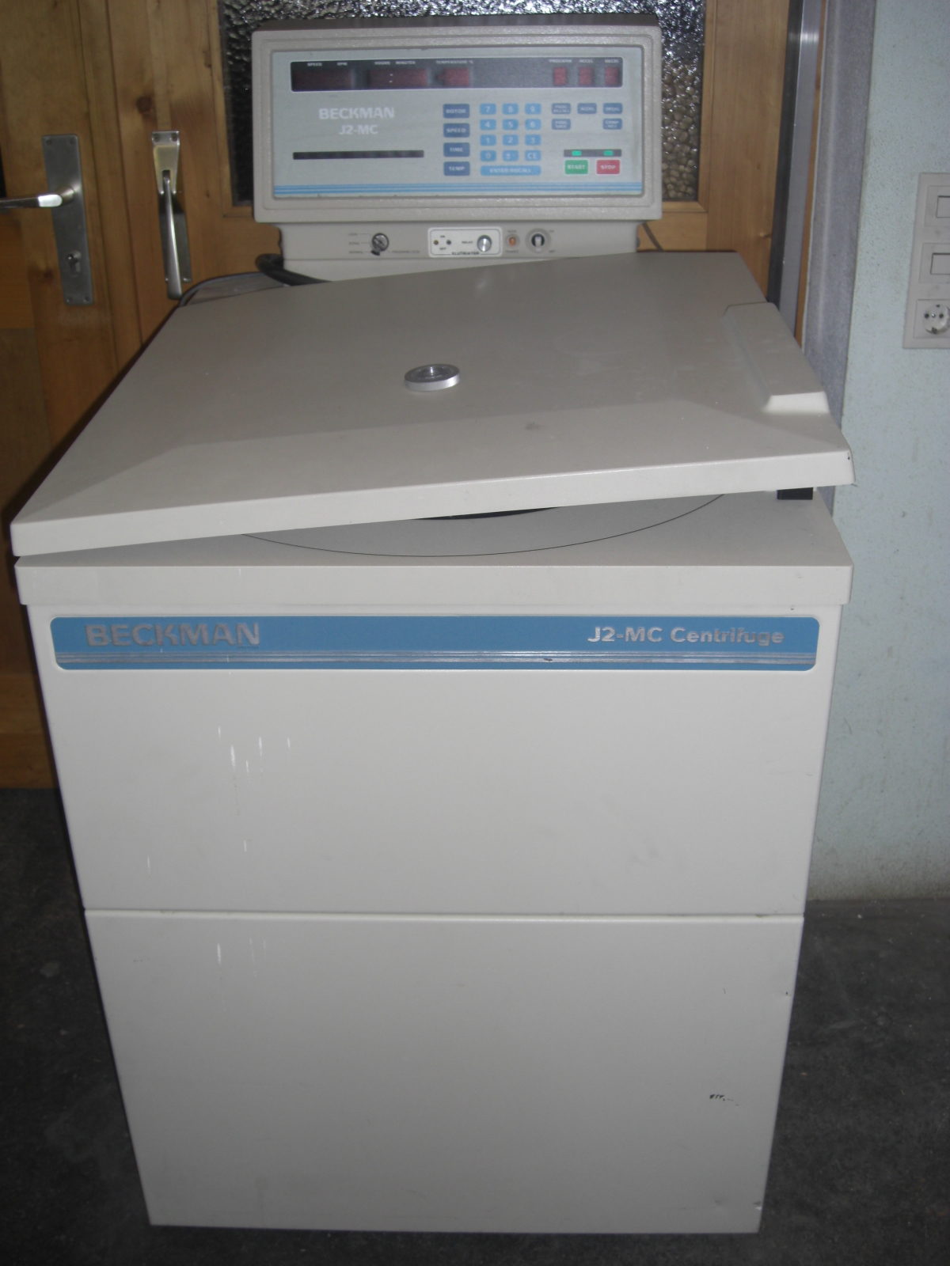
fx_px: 1390
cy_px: 633
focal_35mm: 38
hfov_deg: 37.7
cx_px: 475
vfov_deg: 49.0
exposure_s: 1/60
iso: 100
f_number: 2.8
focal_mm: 7.9
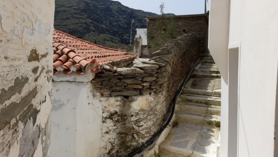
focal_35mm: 28
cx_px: 138
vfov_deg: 41.2
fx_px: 206
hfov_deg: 67.9
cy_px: 56
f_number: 2
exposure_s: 1/1266
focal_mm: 4.6
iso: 20
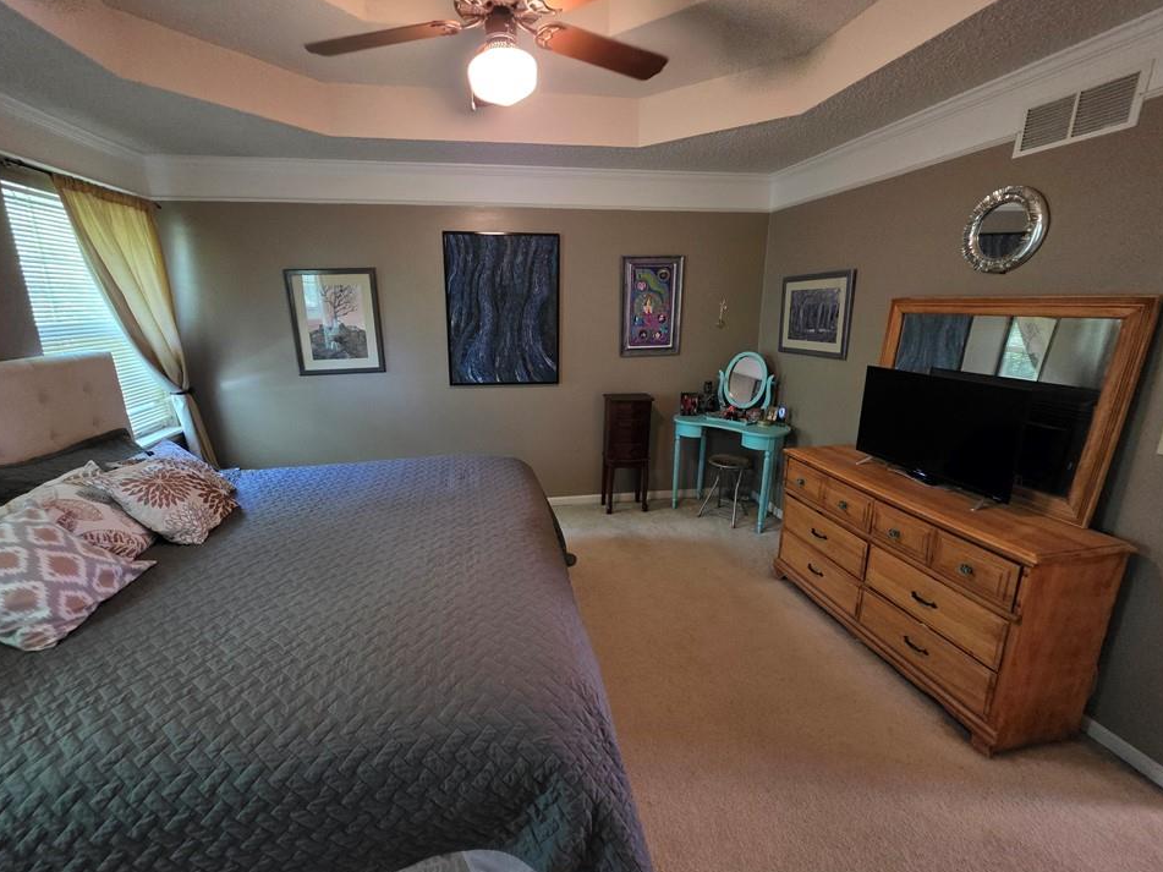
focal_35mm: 14
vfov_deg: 85.7
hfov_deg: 102.0
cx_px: 553
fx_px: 470
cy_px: 430
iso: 1250
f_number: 1.9
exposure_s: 1/60
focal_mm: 2.2
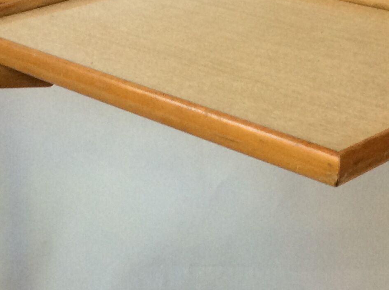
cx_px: 158
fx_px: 987
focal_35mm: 88
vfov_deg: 16.5
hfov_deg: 22.3
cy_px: 263
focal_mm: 3.3
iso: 64
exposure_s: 1/25
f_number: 2.4
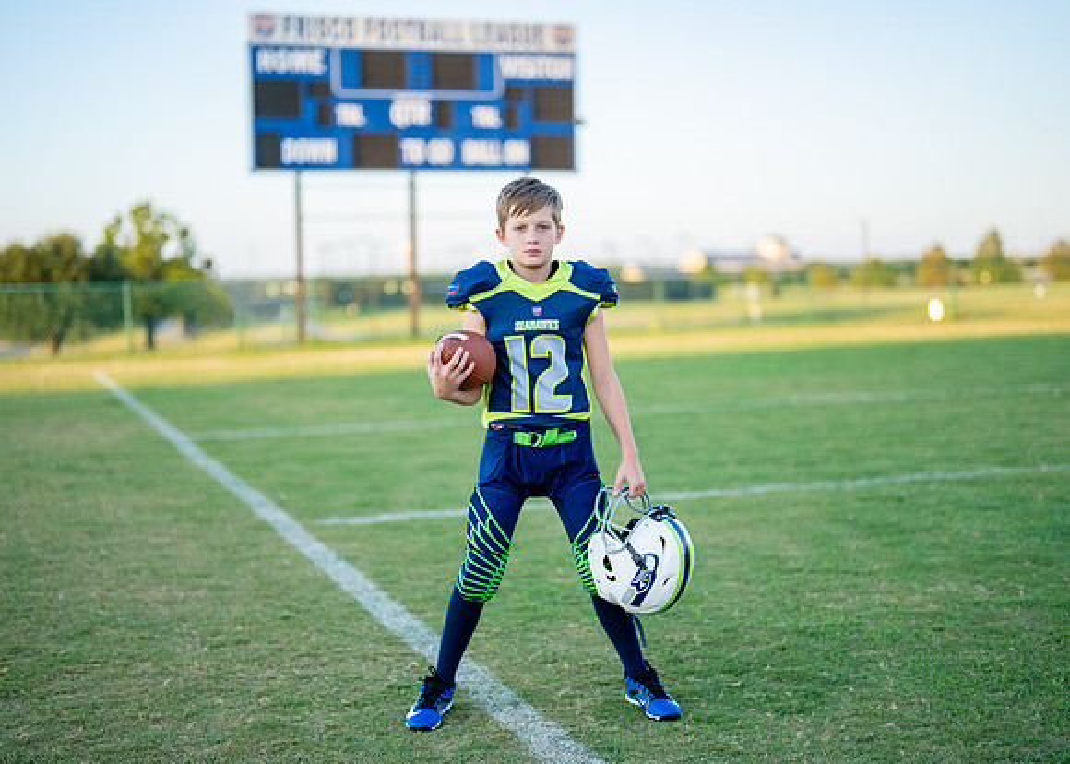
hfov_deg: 35.9
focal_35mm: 54
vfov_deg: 26.1
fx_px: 1650
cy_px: 380
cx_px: 540
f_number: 1.2
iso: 160
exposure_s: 1/1600
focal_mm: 50
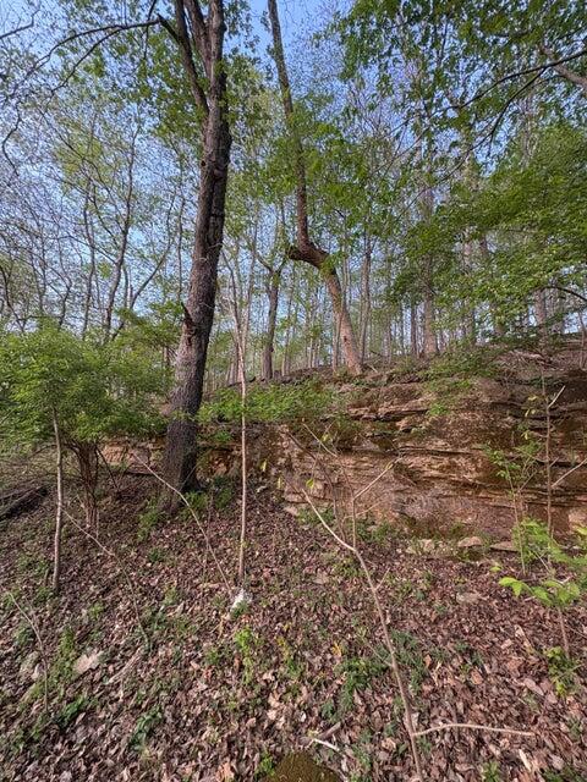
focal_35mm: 14
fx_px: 317
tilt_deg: +16.9
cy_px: 391
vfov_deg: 102.1
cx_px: 294
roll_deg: -7.7
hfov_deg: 85.7
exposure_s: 1/99
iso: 125
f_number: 2.2
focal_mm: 2.22
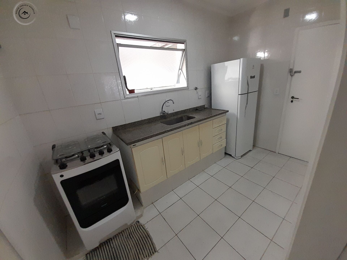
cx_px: 174
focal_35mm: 13
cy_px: 130
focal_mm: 1.13
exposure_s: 1/50
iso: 160
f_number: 2.2
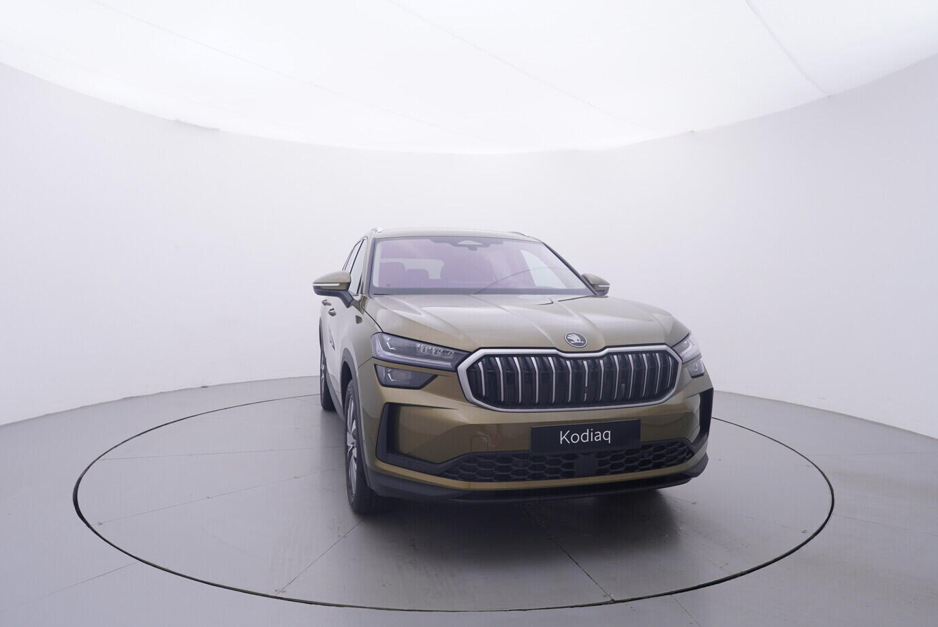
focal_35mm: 24
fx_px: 613
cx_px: 452
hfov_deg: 74.8
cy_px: 319
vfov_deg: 54.1
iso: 200
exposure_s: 1/80
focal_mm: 15
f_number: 5
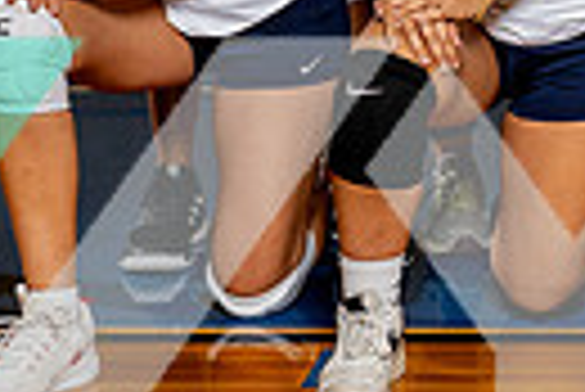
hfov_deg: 12.9
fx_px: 2489
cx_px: 770
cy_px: -291
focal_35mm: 153
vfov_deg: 8.7
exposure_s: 1/250
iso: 1250
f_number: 8
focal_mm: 32
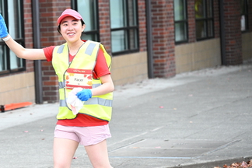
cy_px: 81
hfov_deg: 11.0
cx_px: 40
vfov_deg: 7.3
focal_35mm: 187
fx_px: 1309
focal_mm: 110
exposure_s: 1/400
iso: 1600
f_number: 4
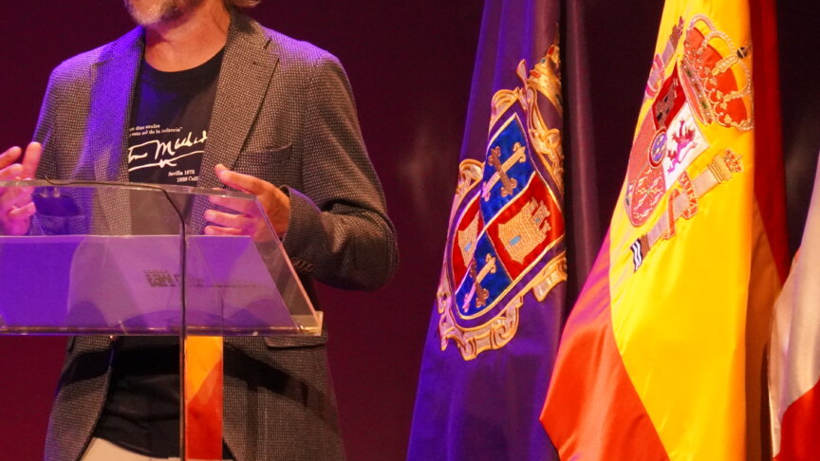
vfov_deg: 2.5
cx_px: 228
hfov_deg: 4.4
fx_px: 10632
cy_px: 171
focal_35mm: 489
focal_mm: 210
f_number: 6.3
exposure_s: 1/160
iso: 6400
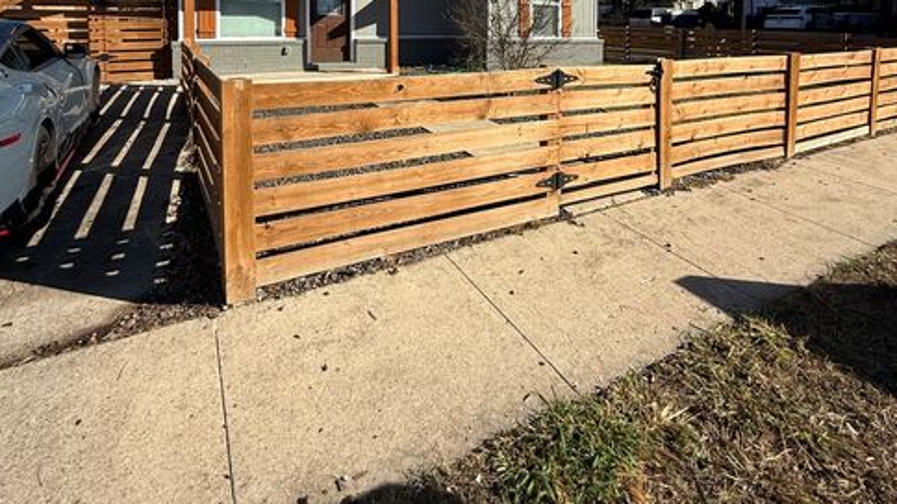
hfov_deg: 83.9
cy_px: 34
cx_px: 443
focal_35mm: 21
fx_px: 499
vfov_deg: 47.2
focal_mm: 2.22
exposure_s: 1/2024
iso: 50
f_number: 2.2
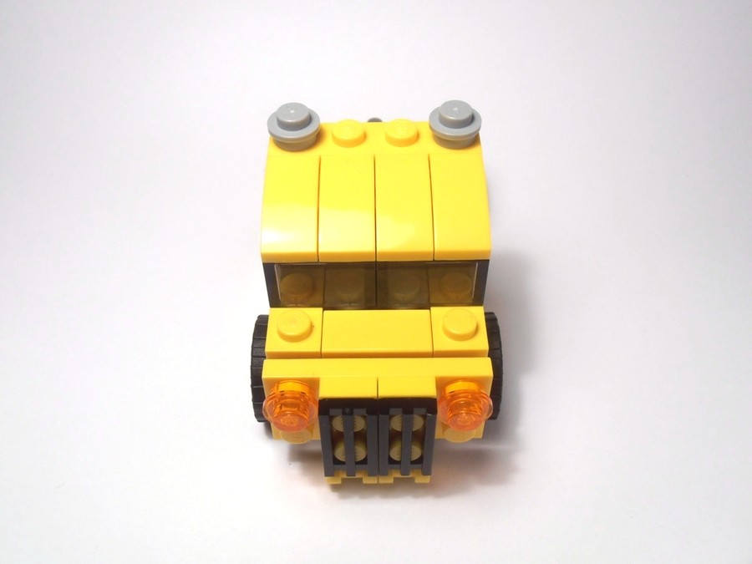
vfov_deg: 38.7
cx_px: 376
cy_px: 282
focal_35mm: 37
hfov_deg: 50.1
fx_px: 804
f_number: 3.9
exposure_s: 1/80
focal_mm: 6.61
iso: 80
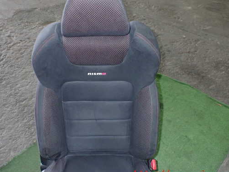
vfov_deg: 39.6
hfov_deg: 51.2
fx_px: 238
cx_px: 100
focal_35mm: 36
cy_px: 78
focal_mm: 5.4
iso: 800
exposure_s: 1/30
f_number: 6.3
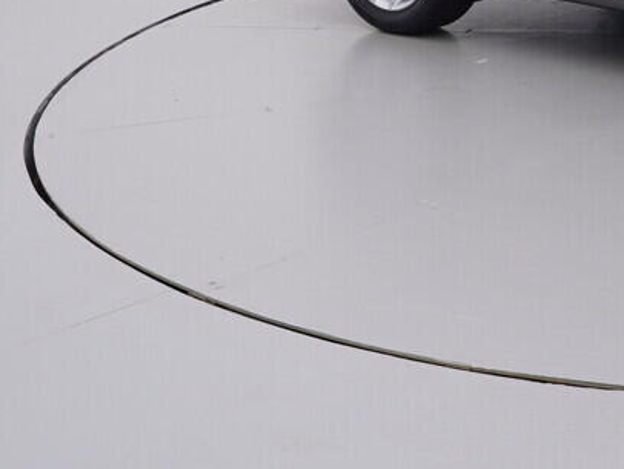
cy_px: -94
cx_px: 810
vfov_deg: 18.2
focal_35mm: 77
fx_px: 1384
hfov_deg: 22.7
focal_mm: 15
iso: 200
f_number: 5
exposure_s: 1/80
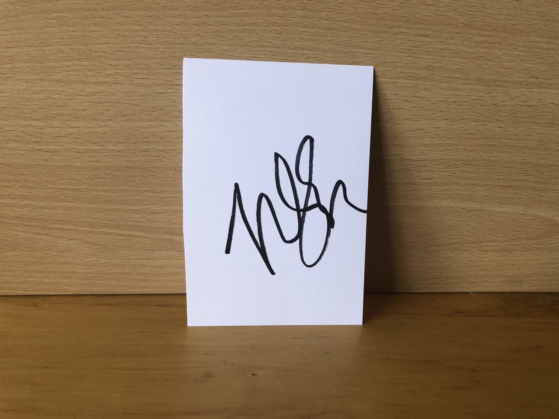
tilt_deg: -21.2
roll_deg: -4.4
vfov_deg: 49.7
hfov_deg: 63.4
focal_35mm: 28
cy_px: 210
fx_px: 452
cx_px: 280
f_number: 1.8
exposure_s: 1/20
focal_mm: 3.99
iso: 40
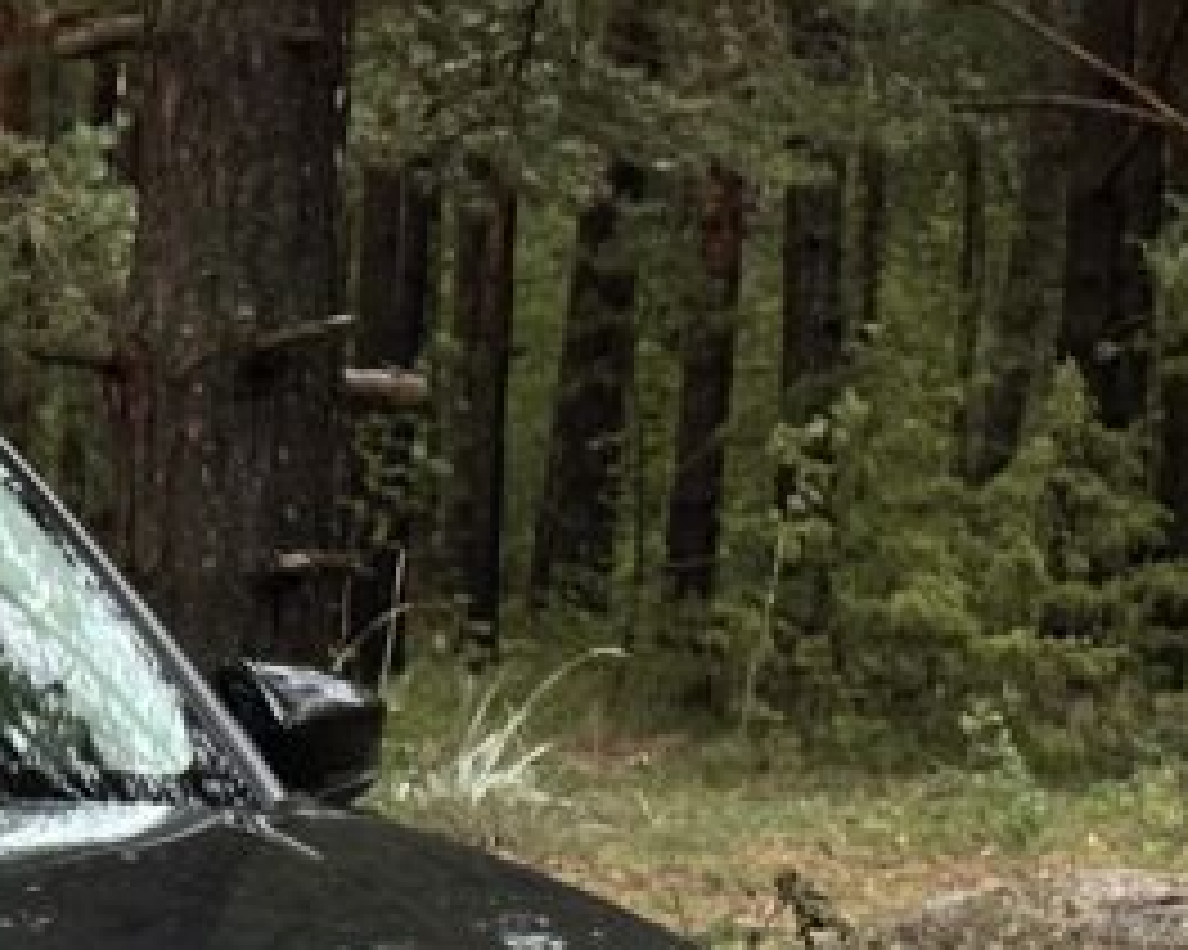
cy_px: 1000
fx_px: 6397
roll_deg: -0.5
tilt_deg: -6.0
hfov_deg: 10.2
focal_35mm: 182
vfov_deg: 8.4
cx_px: -734
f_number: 1.78
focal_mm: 6.86
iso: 400
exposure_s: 1/40
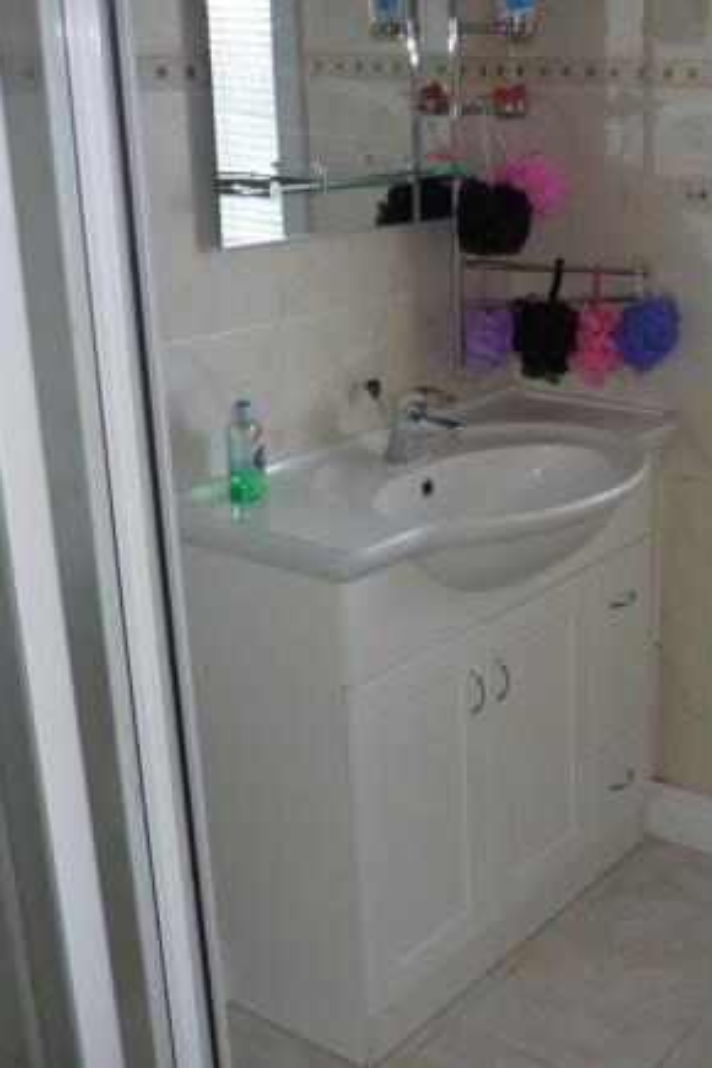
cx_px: 593
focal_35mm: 46
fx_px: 1365
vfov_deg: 42.7
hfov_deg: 28.5
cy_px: 534
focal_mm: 5.5
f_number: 2.8
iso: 100
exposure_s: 1/30
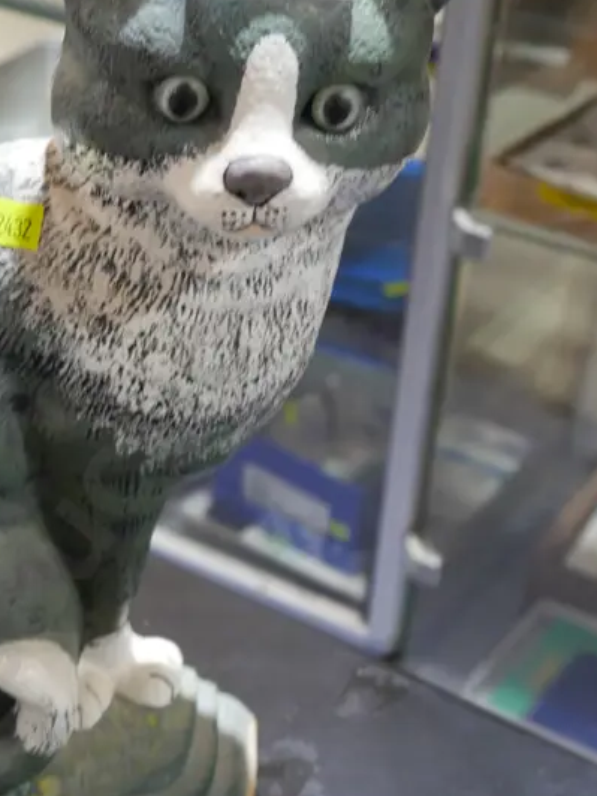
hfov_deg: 18.9
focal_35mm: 77
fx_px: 1771
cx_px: 80
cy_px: 530
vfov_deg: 25.2
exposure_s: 1/60
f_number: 4.4
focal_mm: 20
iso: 800
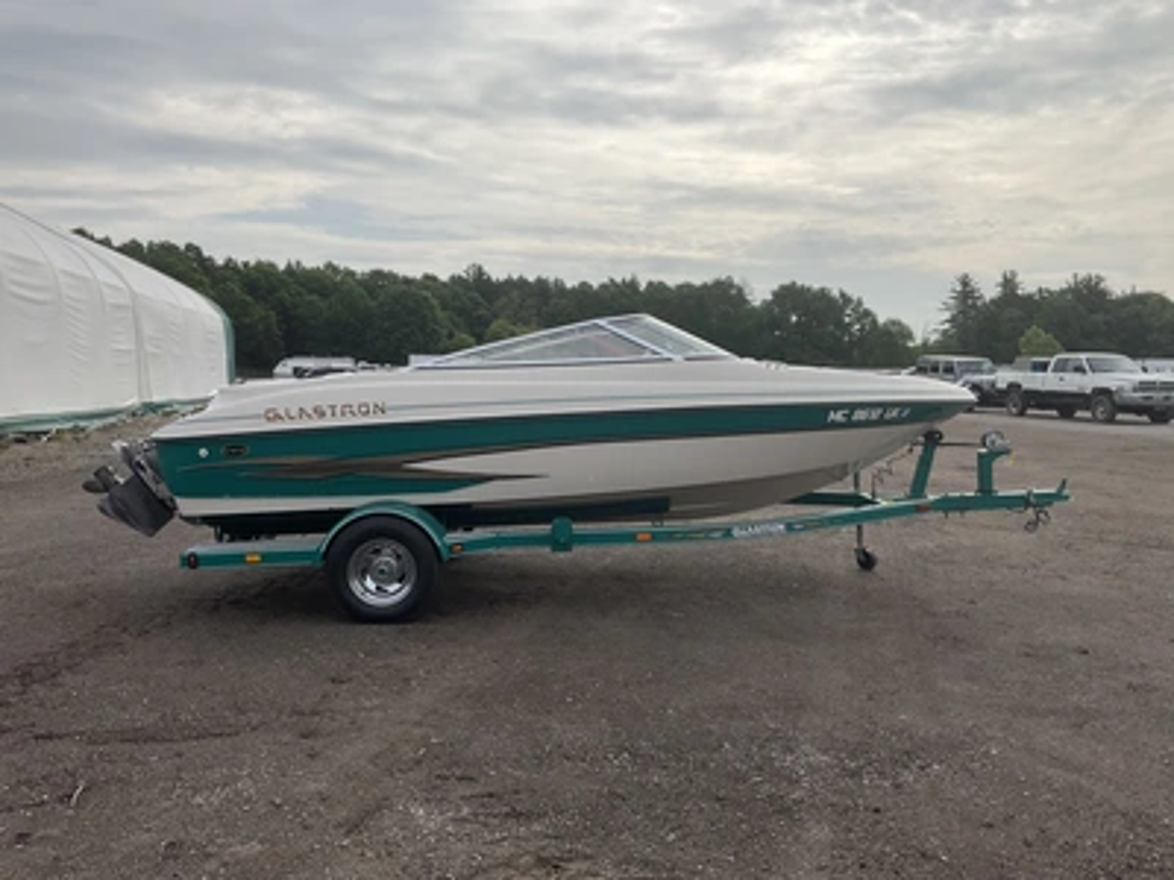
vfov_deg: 48.2
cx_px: 587
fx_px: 984
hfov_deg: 61.7
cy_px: 440
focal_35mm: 29
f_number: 1.8
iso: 25
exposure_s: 1/2667
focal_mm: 3
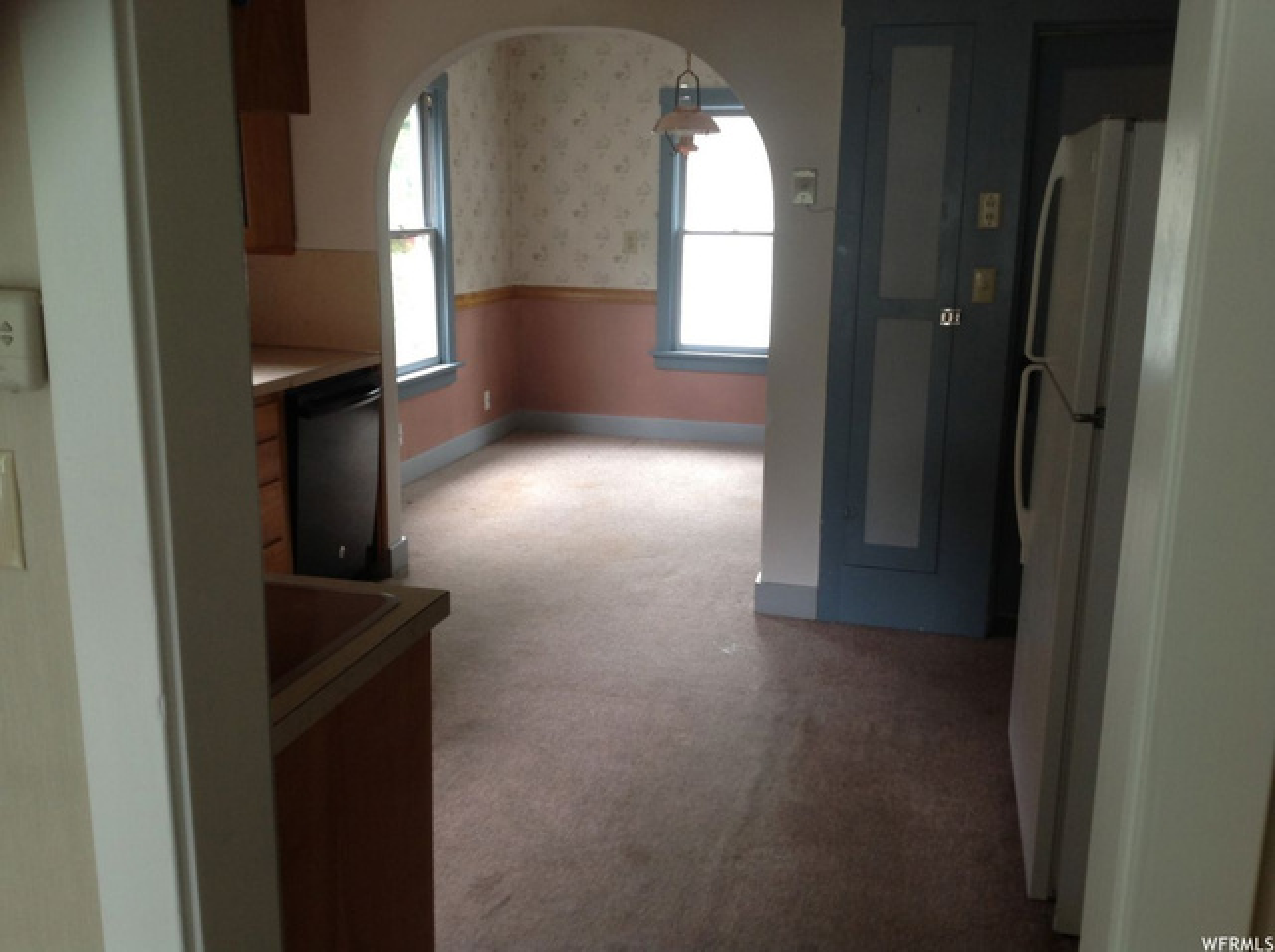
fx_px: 1287
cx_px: 638
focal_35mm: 35
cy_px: 476
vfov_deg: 40.6
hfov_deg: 52.7
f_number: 2.4
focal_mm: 4.28
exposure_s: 1/15
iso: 64
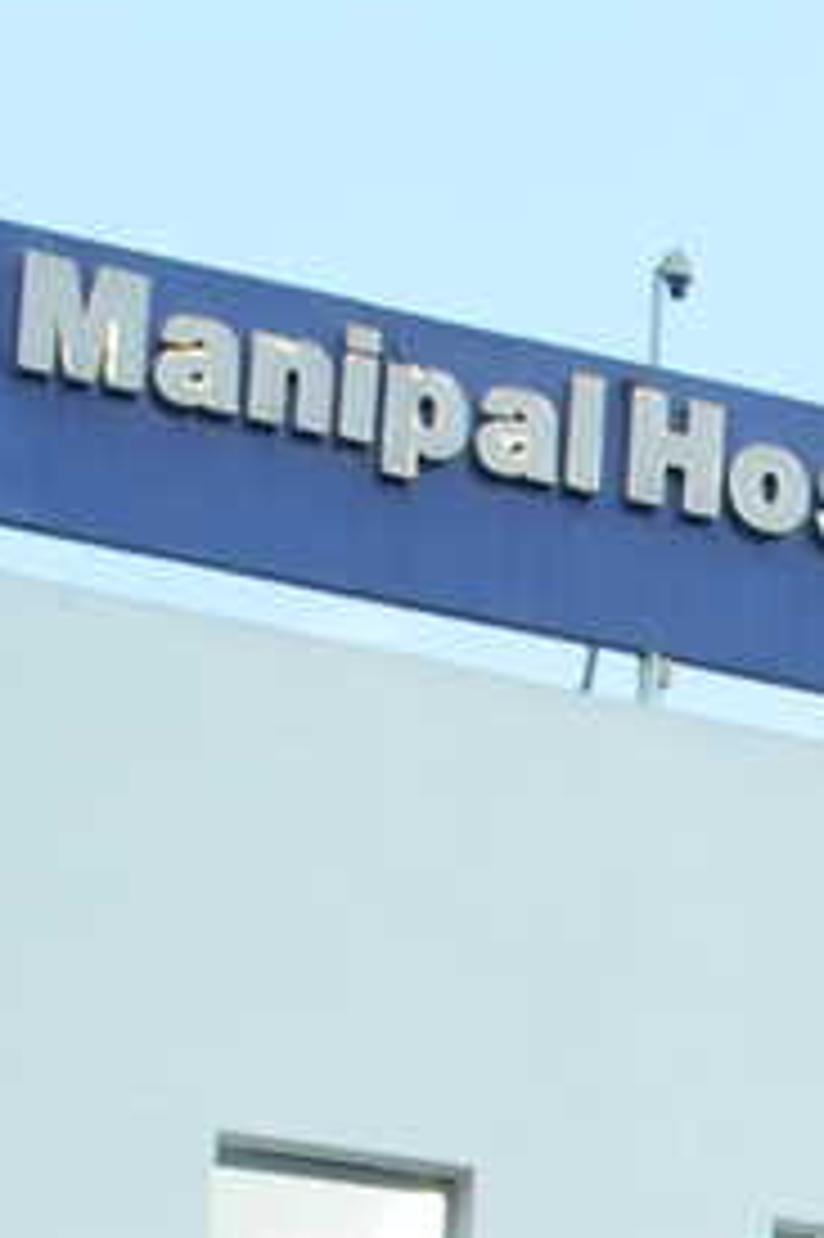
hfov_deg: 6.2
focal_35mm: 196
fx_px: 6737
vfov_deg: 9.9
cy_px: 2231
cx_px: 2904
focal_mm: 18
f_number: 9
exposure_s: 1/125
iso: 250
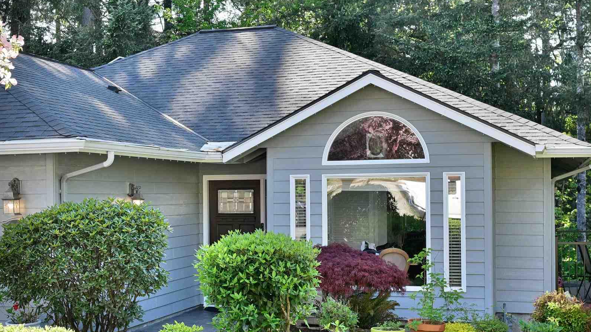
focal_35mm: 71
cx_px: 107
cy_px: 176
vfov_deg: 17.0
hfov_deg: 29.0
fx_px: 1113
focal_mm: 35
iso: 100
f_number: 8
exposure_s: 1/10
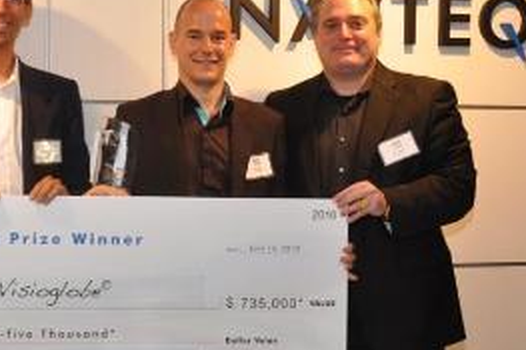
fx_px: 1125
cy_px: 173
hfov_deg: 25.8
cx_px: 92
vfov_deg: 17.7
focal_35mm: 77
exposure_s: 1/50
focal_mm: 25
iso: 500
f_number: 7.1
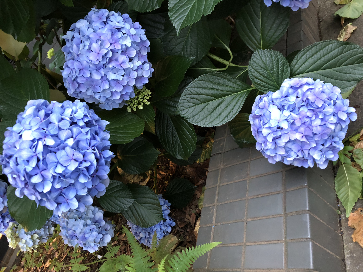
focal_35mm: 28
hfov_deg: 63.4
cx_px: 182
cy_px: 136
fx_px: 294
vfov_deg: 49.7
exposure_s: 1/11
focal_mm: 3.99
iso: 100
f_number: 1.8
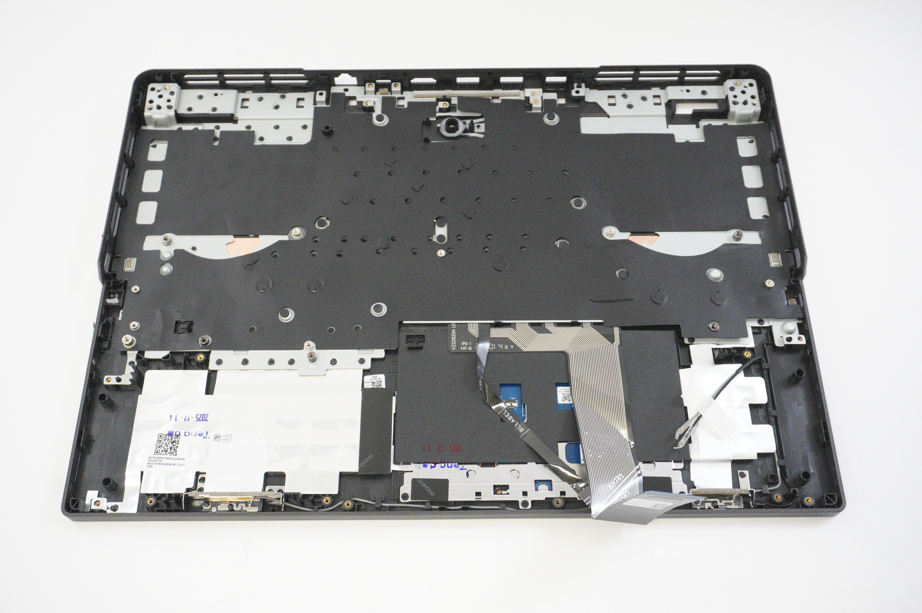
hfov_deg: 51.3
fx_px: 960
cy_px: 306
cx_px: 461
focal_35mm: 38
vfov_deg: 35.4
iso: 8000
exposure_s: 1/250
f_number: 5.6
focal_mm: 25
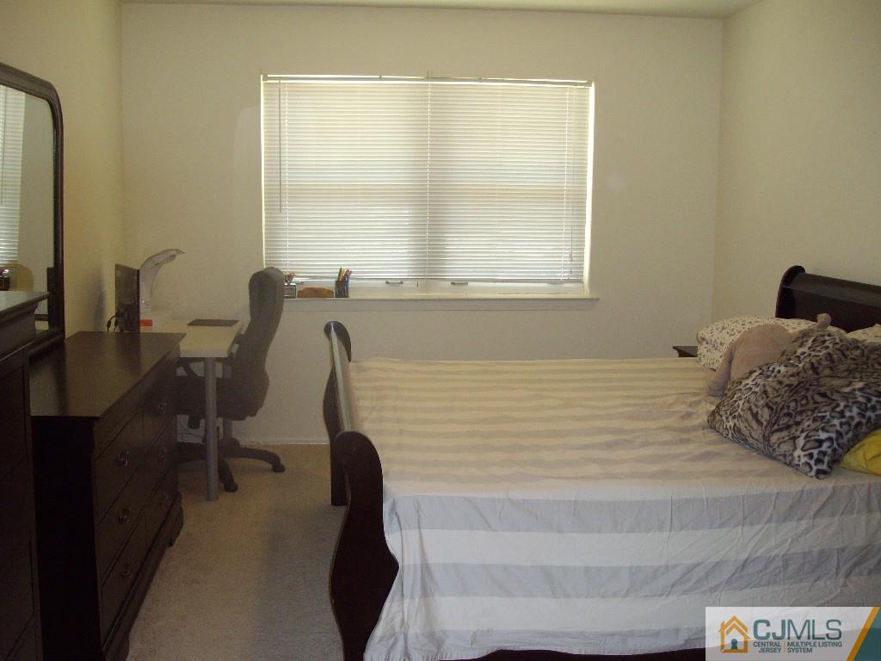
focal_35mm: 36
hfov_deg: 51.4
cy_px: 330
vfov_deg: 39.7
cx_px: 440
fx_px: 916
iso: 171
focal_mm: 6
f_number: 2.7
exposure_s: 1/50
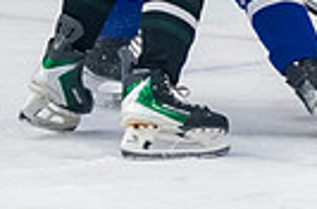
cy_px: -145
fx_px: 6615
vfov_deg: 1.8
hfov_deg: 2.7
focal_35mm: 753
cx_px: 634
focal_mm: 112
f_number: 3.2
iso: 2000
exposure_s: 1/640
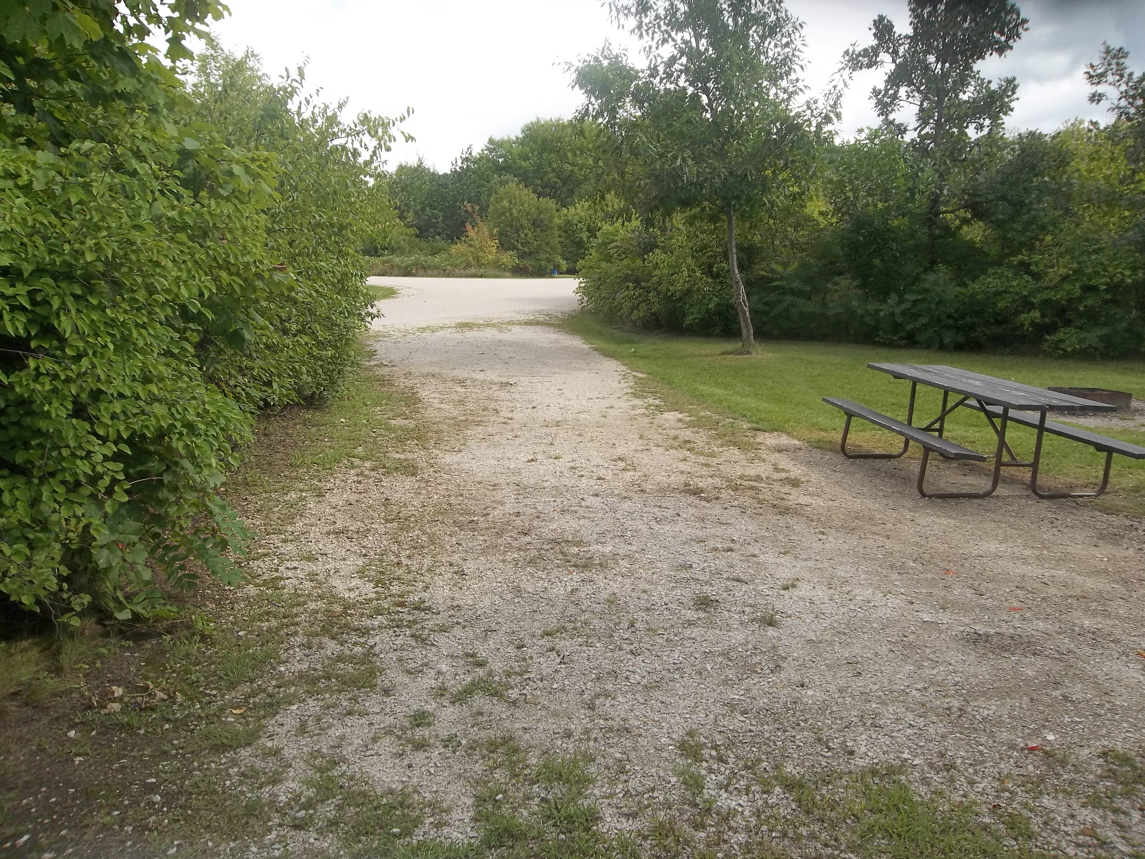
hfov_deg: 63.4
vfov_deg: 49.7
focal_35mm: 28
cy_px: 443
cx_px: 553
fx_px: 926
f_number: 8.9
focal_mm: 4.9
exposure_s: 1/100
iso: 80
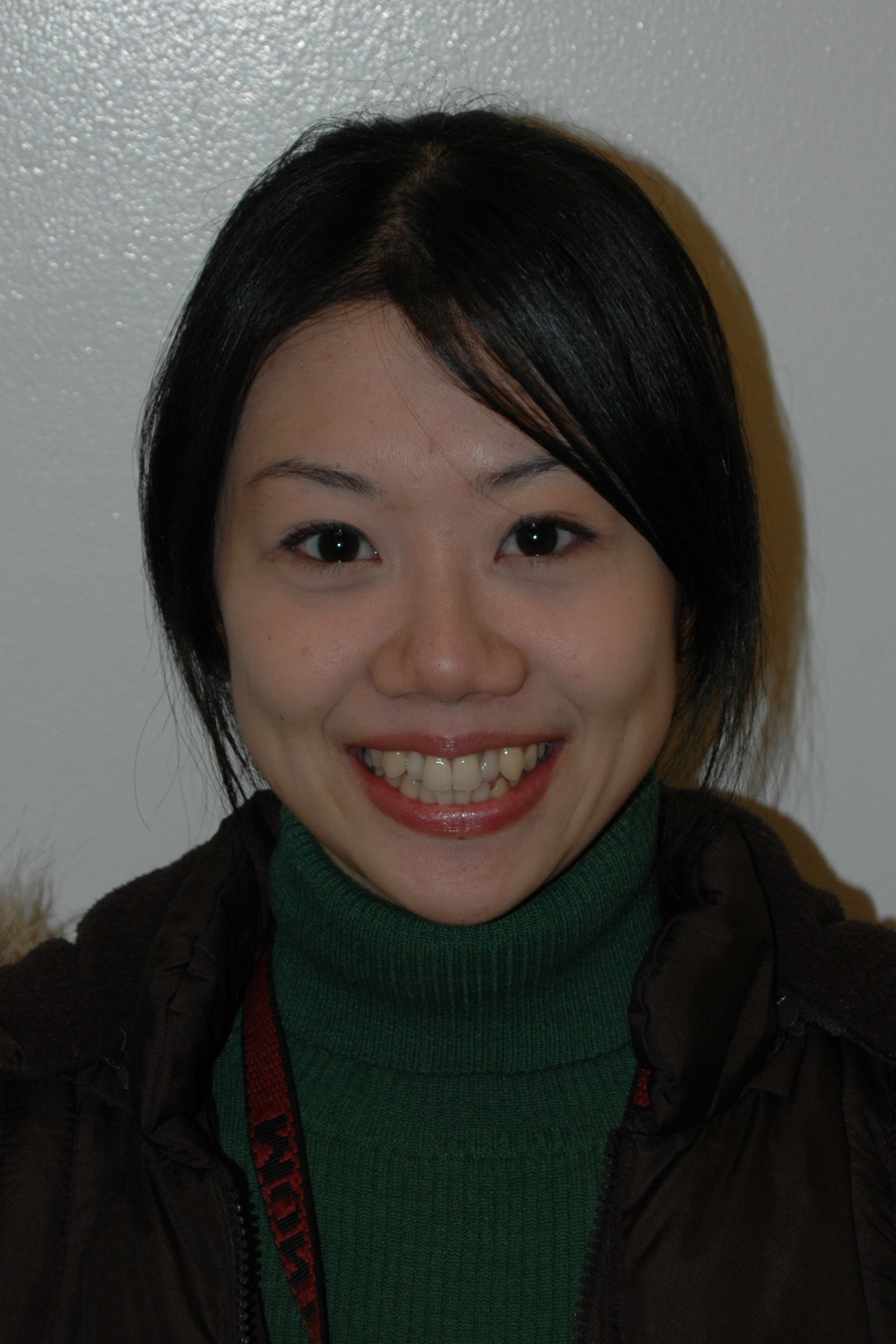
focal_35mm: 82
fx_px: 3079
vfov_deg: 24.6
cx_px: 448
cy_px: 672
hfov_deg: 16.6
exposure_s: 1/60
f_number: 5.6
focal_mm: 55
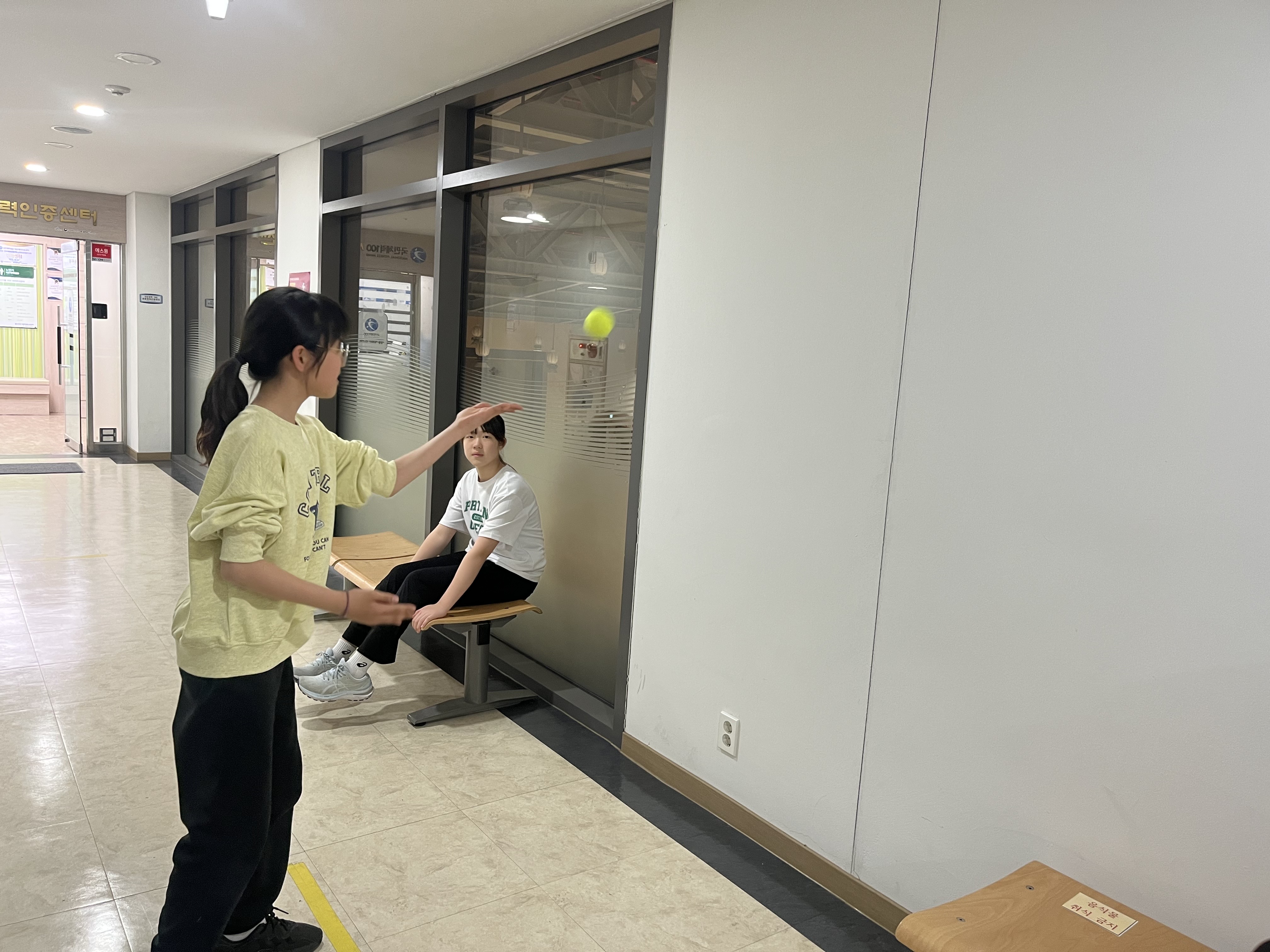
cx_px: 635
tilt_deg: -9.8
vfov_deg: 53.1
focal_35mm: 26
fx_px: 954
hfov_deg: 67.3
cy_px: 476
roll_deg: -4.1
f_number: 1.6
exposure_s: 1/60
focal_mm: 5.1
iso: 125
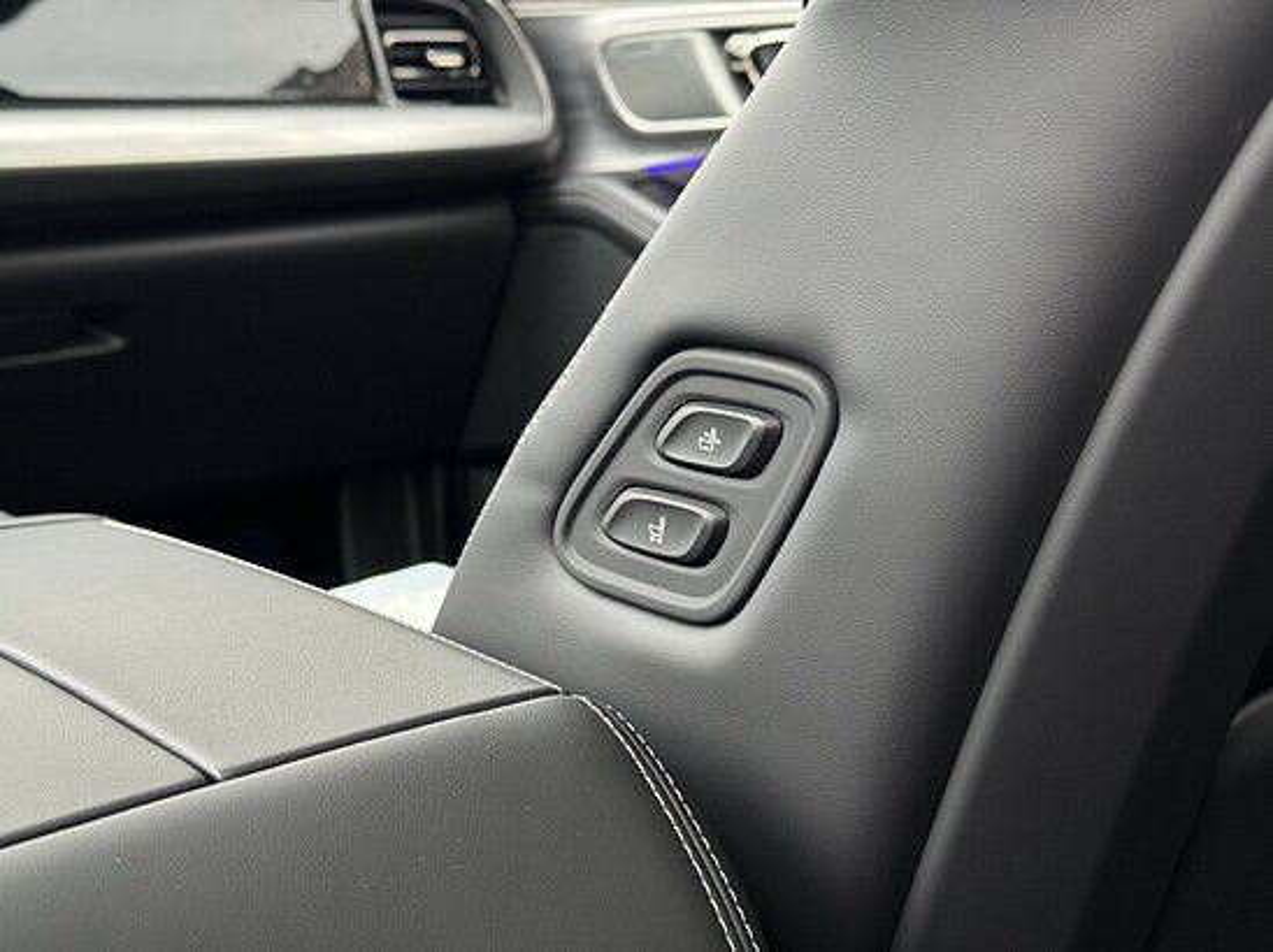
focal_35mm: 48
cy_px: 476
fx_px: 1764
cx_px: 636
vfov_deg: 30.2
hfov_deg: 39.7
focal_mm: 6.76
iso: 500
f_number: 1.78
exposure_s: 1/35
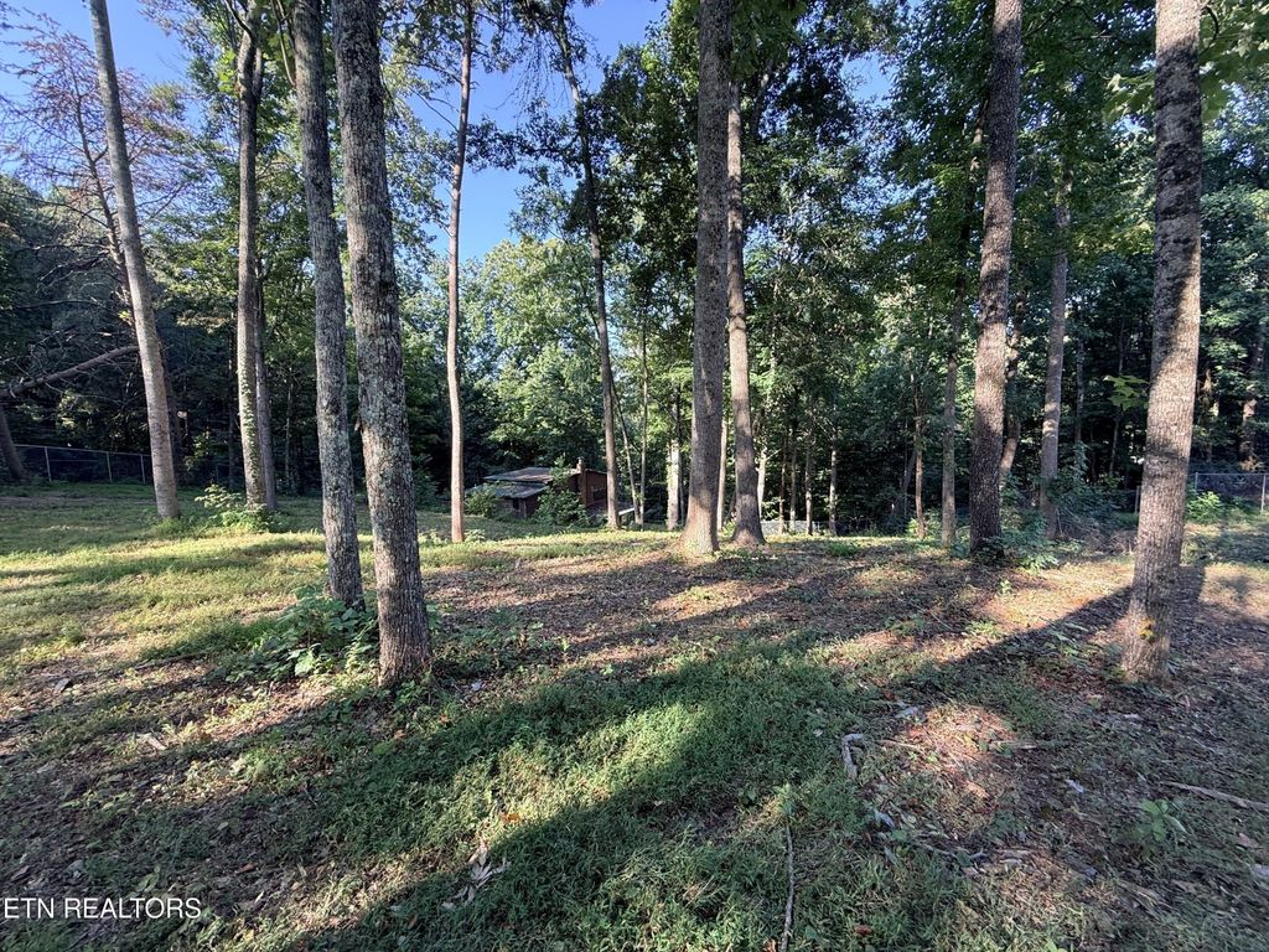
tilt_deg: -6.3
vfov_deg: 85.7
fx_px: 513
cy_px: 476
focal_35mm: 14
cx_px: 634
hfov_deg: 102.1
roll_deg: +1.4
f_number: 2.2
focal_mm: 2.22
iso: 64
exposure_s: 1/110
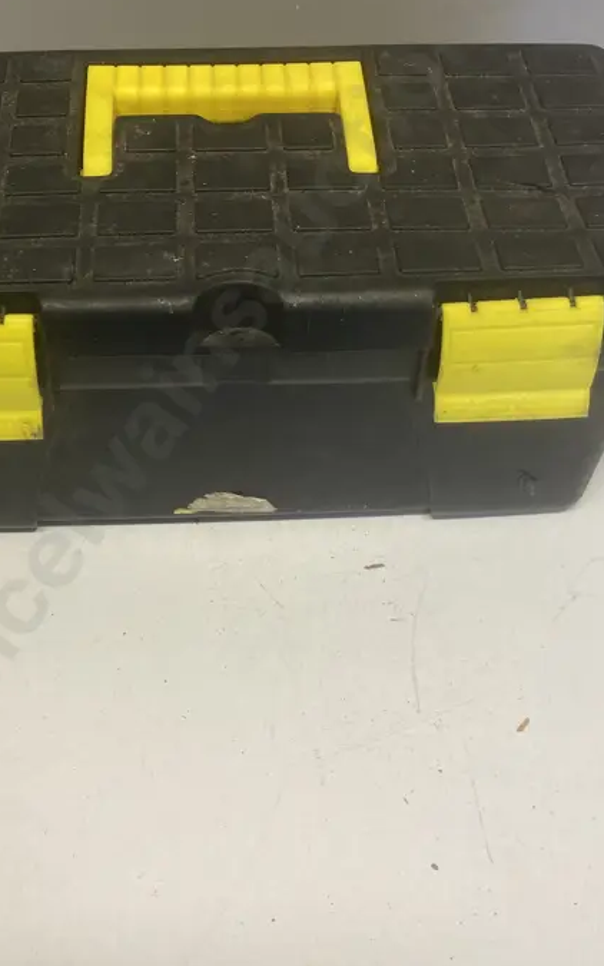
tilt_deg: -44.8
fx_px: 1185
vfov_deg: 43.8
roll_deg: -1.5
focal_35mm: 45
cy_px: 331
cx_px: 226
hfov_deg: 28.5
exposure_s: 1/50
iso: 64
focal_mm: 3.99
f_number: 1.8
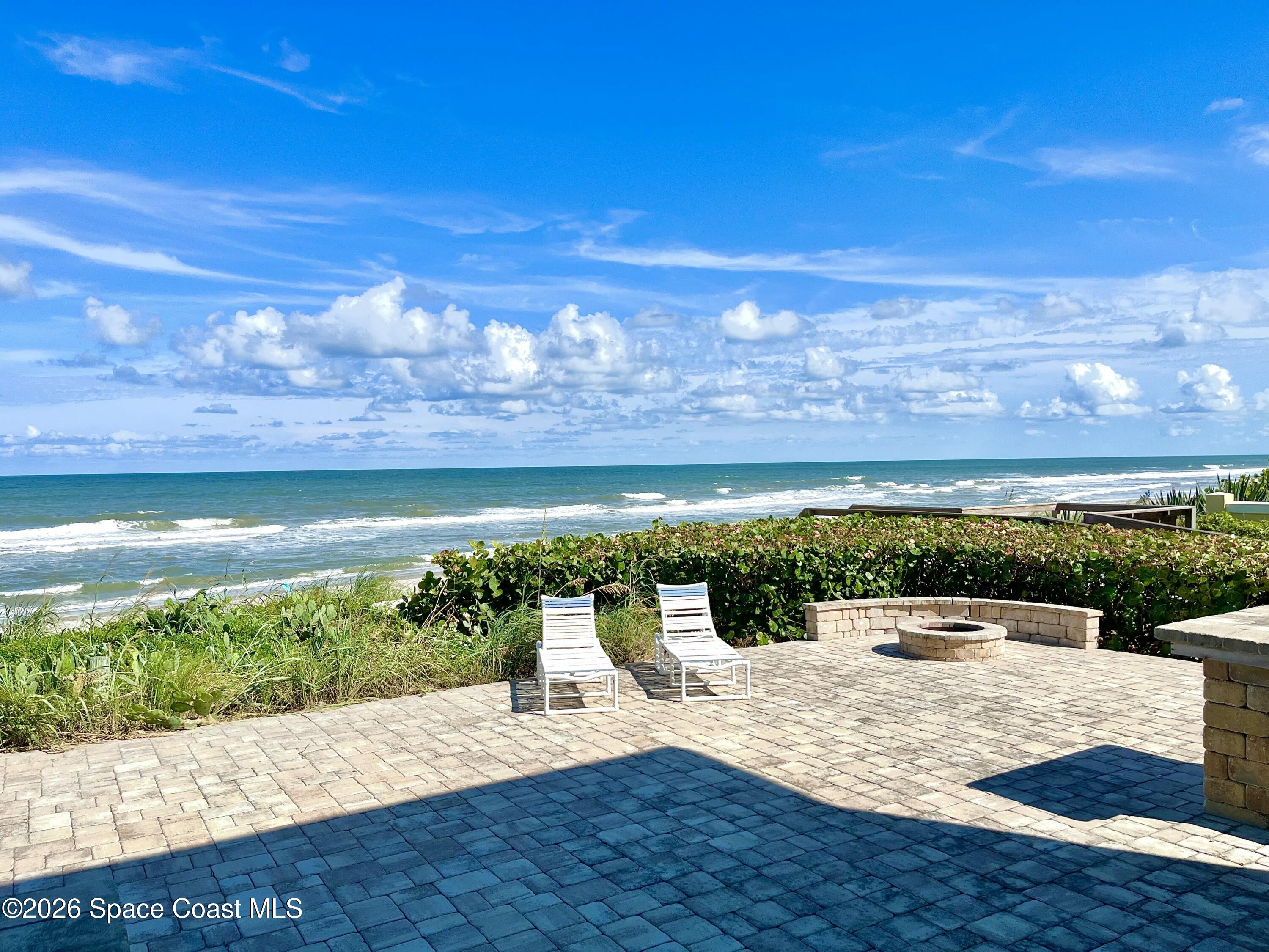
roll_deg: +0.8
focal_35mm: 26
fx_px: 953
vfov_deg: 53.1
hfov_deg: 67.3
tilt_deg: -1.3
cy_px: 476
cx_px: 634
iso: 50
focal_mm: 5.1
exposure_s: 1/5848
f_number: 1.6
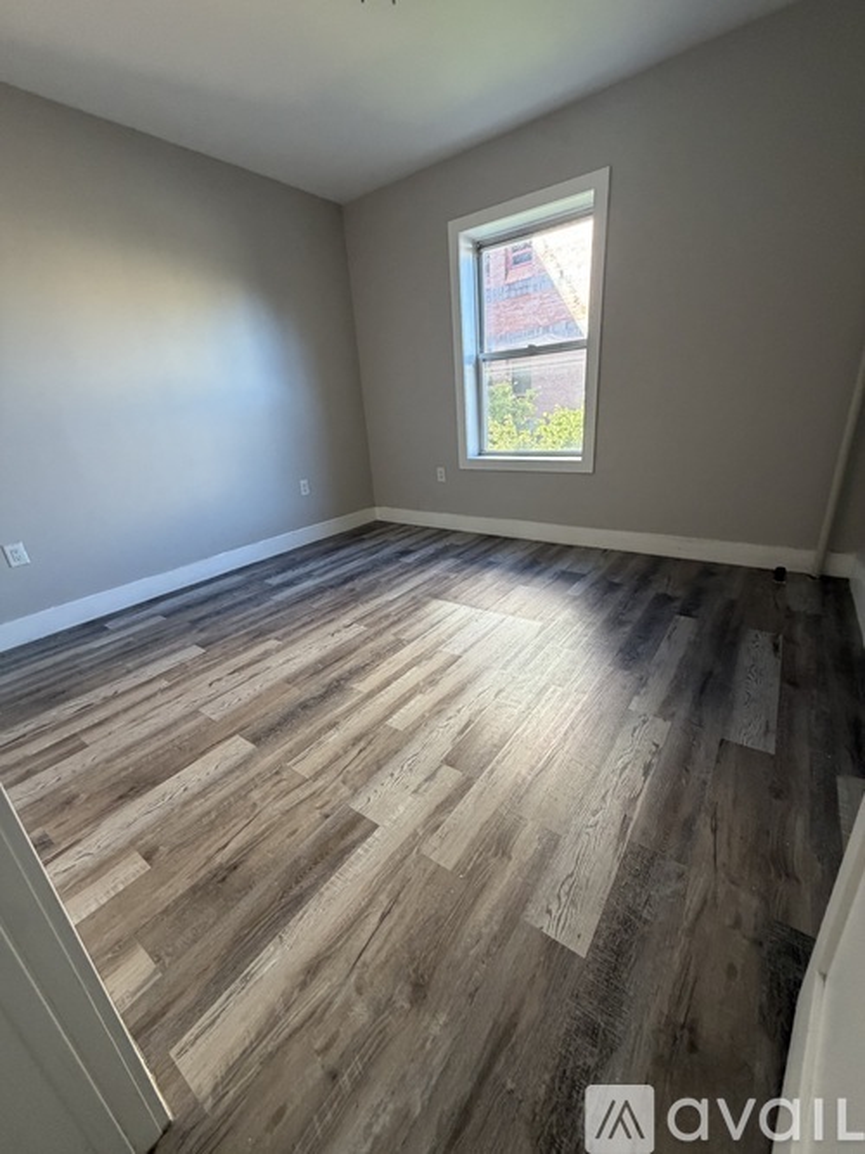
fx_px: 467
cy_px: 577
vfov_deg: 102.1
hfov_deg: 85.7
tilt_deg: -20.1
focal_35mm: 14
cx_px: 432
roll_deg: +3.4
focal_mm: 2.22
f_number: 2.2
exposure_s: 1/117
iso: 320
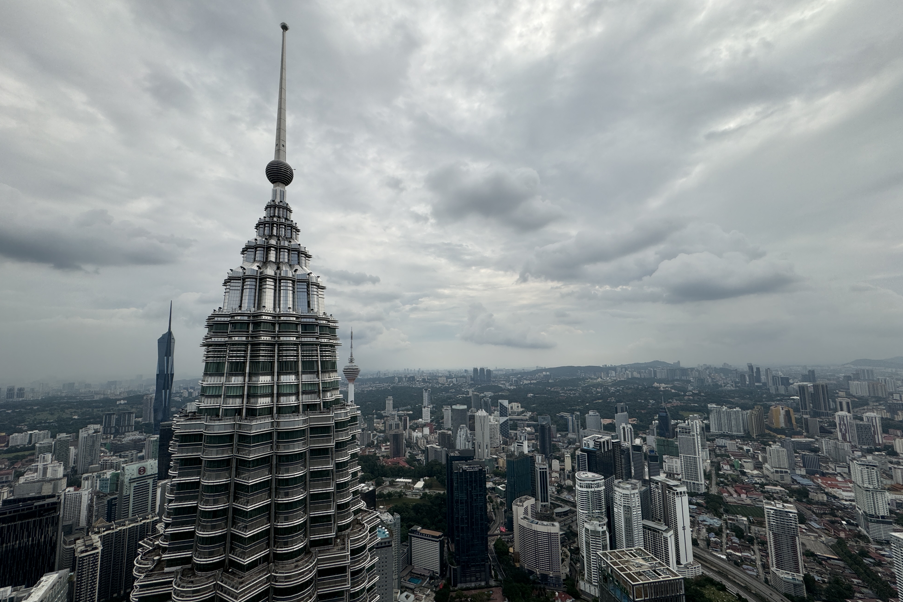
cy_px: 323
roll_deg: +0.6
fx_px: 376
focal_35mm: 15
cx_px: 445
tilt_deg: +5.6
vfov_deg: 77.2
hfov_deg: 100.4
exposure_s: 1/2874
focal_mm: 2.22
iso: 50
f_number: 2.2
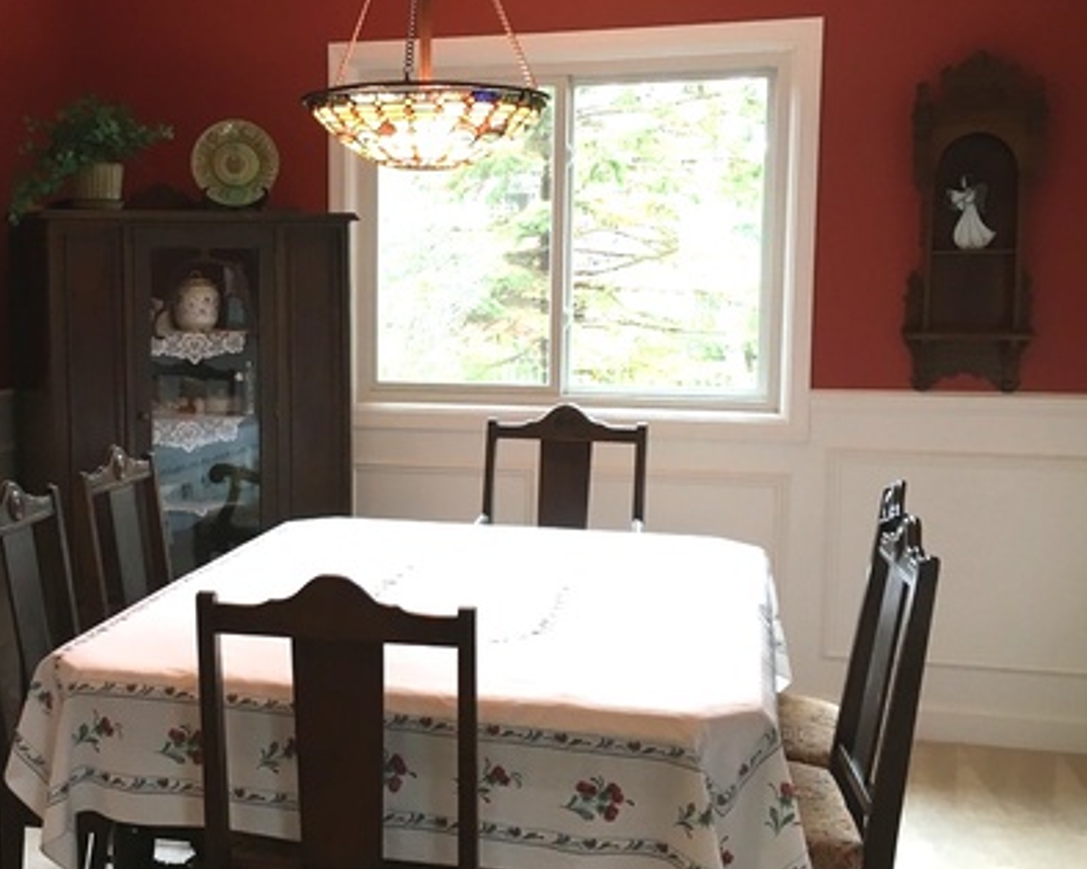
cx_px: 292
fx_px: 1479
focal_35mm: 46
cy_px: 425
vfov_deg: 32.7
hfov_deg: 39.4
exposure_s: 1/30
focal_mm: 4.15
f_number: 2.2
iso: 64
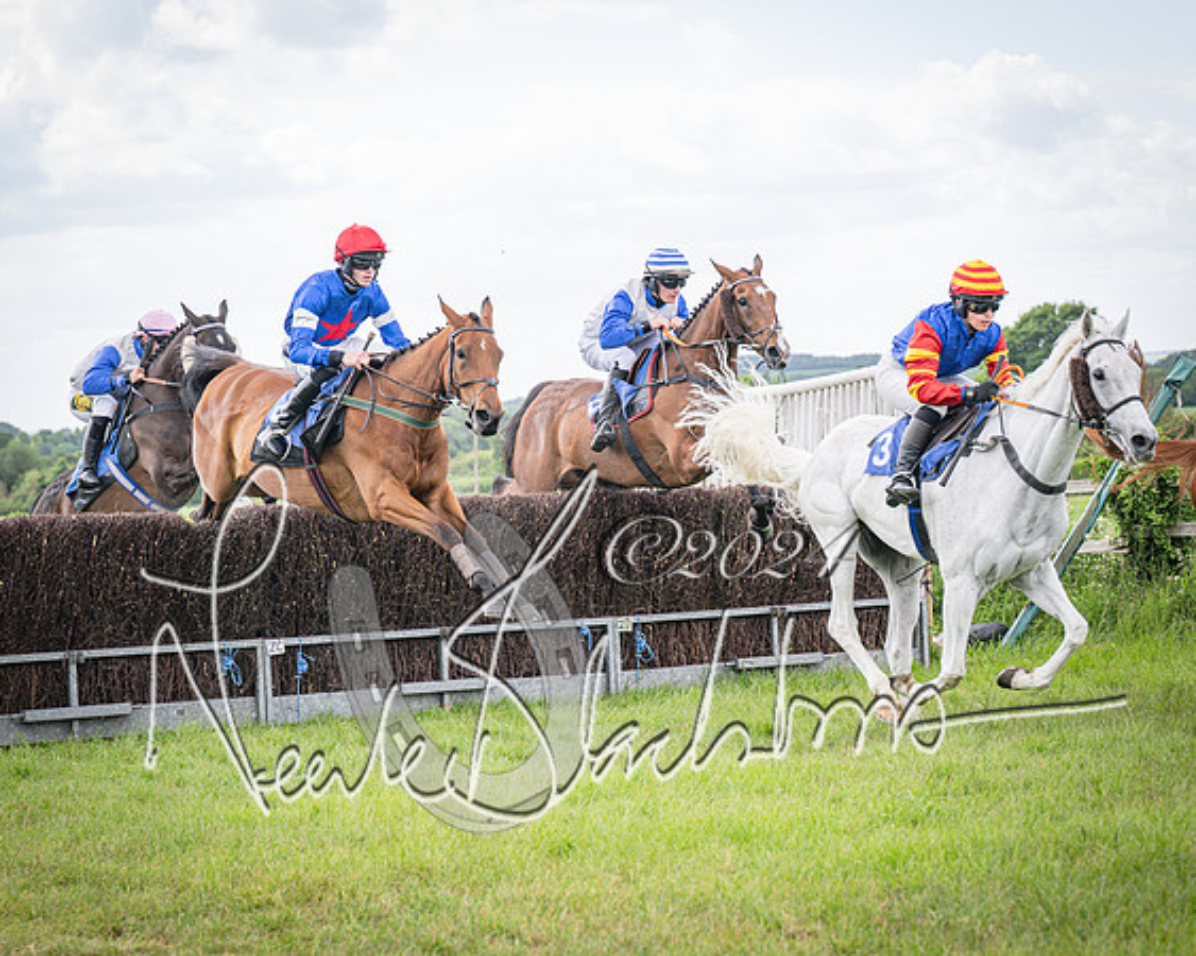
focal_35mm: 105
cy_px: 498
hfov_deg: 18.3
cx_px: 453
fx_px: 3700
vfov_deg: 14.7
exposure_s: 1/1600
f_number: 4
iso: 400
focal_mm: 70
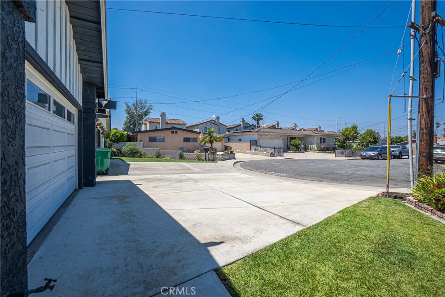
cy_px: 148
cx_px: 222
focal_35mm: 15
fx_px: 185
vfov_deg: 77.3
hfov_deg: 100.4
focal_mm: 10
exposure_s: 1/8000
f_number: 8
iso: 400
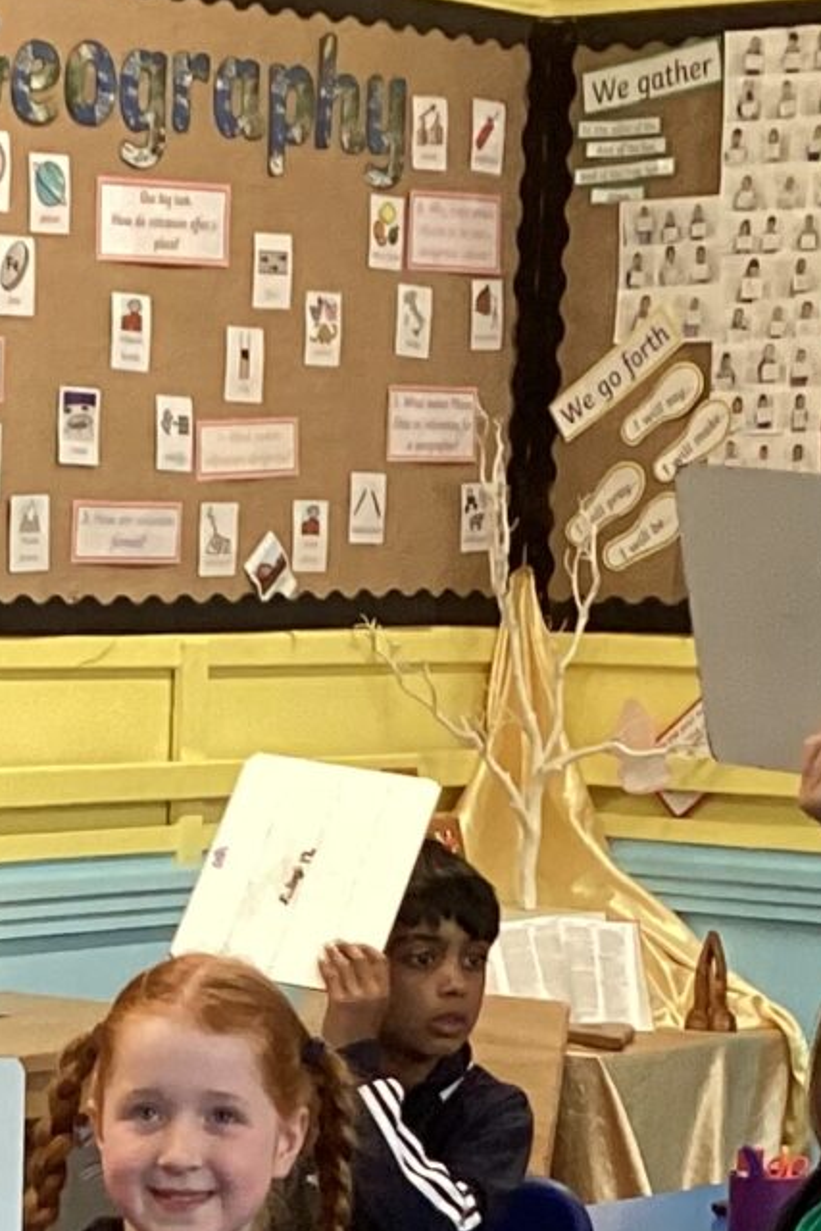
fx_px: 4410
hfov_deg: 10.6
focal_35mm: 129
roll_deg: -0.6
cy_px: 1485
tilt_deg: -12.6
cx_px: 171
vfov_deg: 15.3
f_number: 2.4
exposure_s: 1/50
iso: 160
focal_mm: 3.3
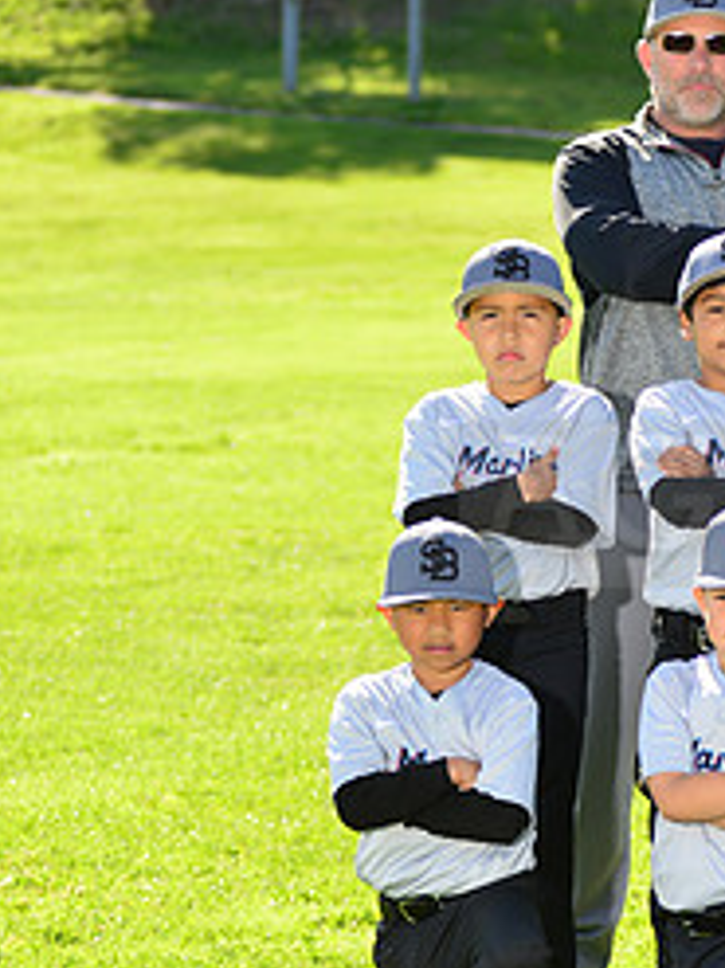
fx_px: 5059
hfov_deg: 8.0
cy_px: 472
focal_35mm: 181
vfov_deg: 10.9
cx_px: 1117
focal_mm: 80
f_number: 5
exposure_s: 1/250
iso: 100
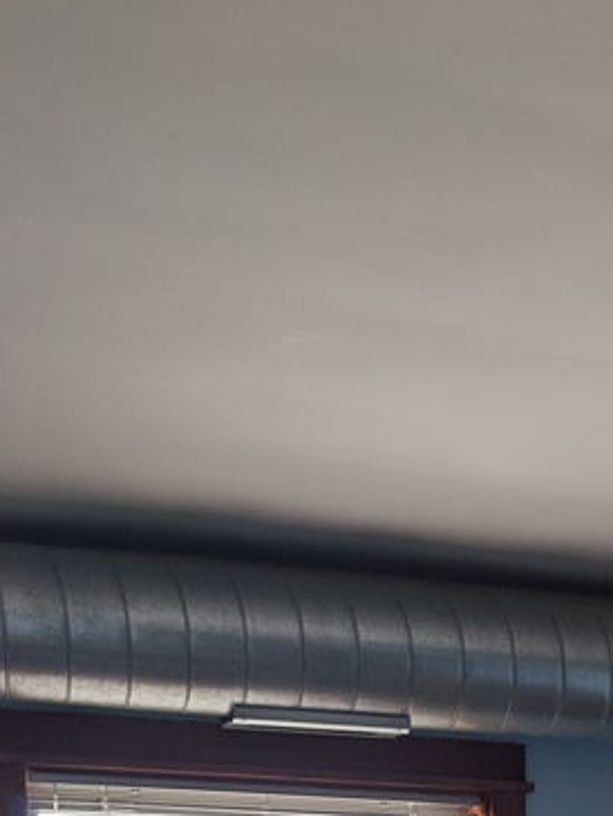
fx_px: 1817
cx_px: 530
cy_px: 1109
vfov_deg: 22.3
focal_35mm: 77
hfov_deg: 18.9
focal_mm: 4.67
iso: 119
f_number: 2
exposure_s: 1/156
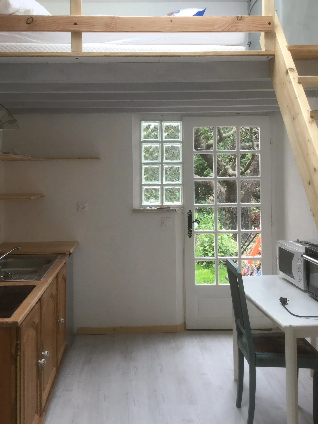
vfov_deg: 49.9
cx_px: 140
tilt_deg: -0.9
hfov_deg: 38.6
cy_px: 178
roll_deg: +0.7
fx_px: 453
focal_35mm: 37
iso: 32
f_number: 2.4
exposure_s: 1/100
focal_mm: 3.3
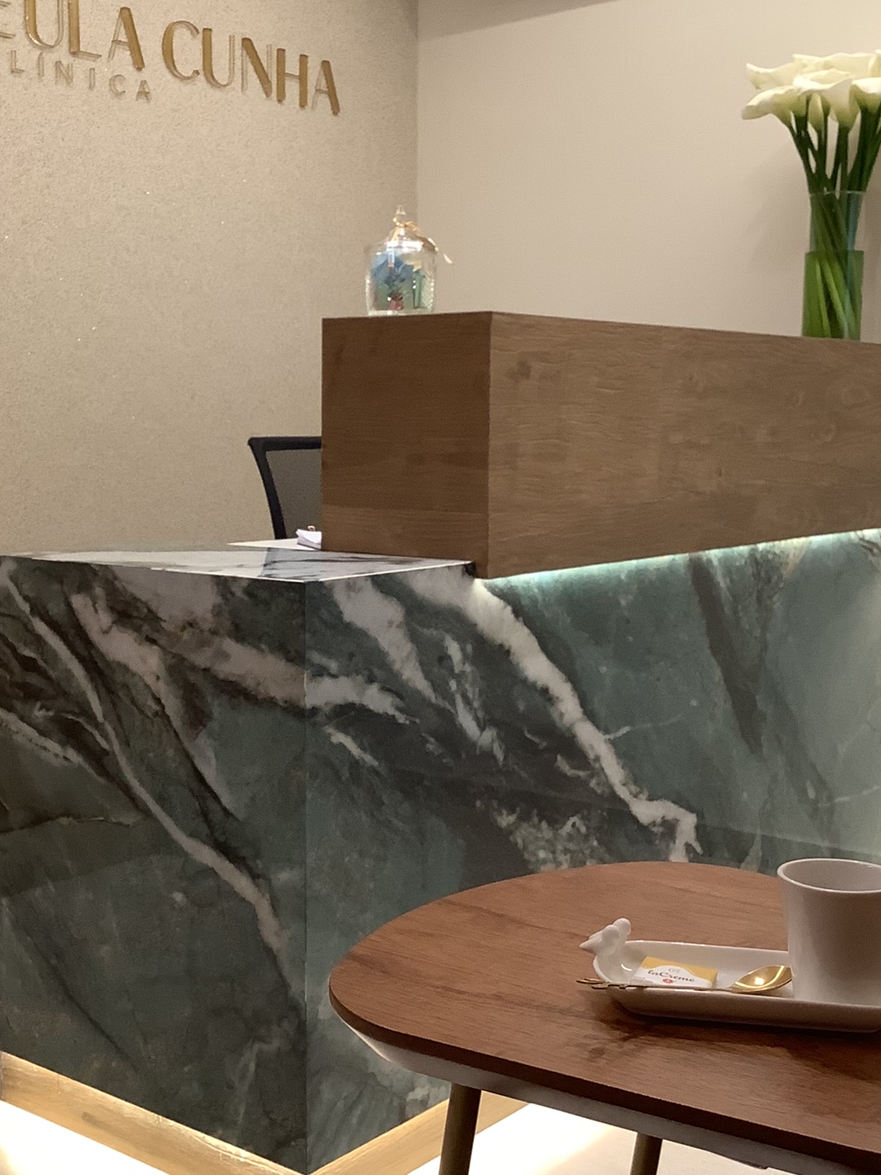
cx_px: 347
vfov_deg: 41.2
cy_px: 562
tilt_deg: -3.7
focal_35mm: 46
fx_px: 1561
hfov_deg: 31.4
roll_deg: +0.0
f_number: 2.4
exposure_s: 1/60
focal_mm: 3.3
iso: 160
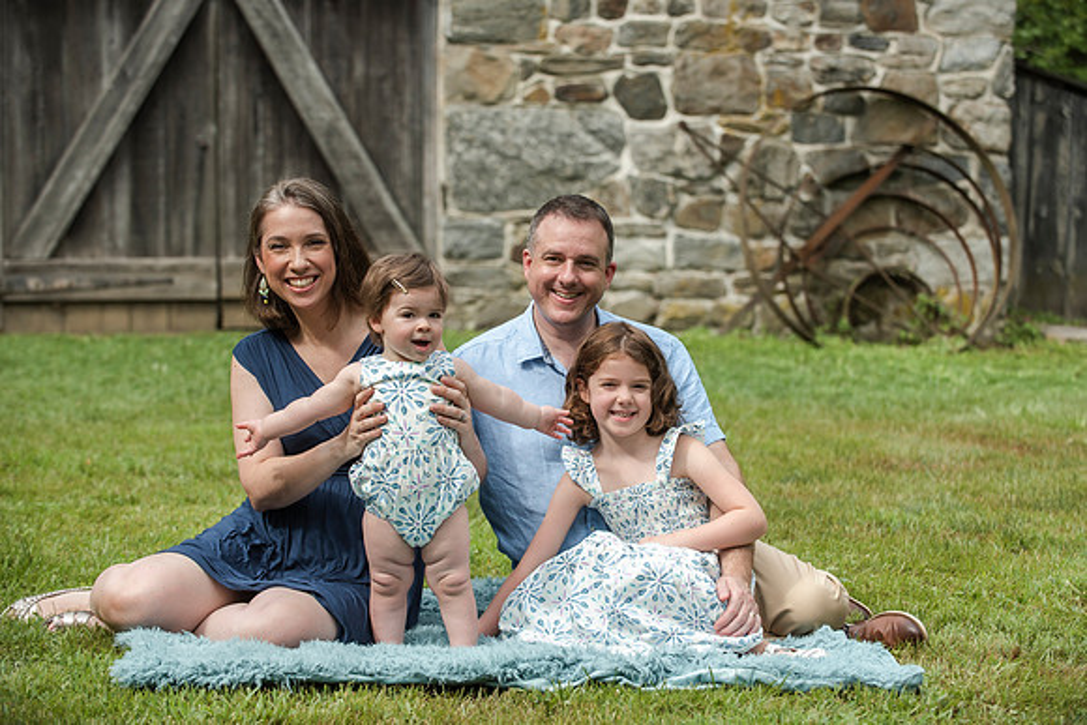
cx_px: 567
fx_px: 2993
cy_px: 347
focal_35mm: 99
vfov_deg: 13.8
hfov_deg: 20.6
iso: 400
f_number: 4.5
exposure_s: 1/2500
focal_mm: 95
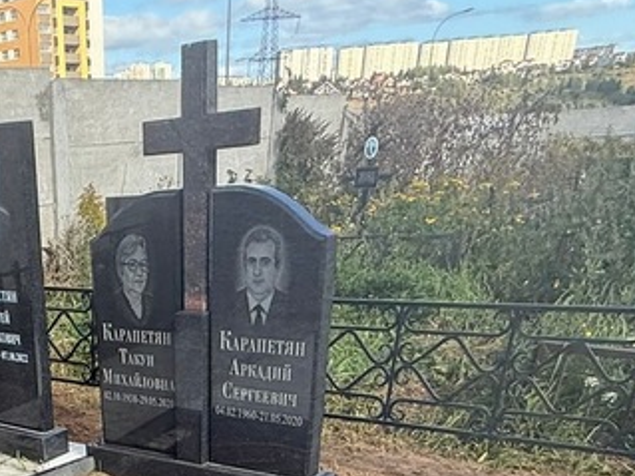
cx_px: 58
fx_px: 825
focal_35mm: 45
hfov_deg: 39.0
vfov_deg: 25.0
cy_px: 703
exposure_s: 1/864
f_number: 2.2
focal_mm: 2.22
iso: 50
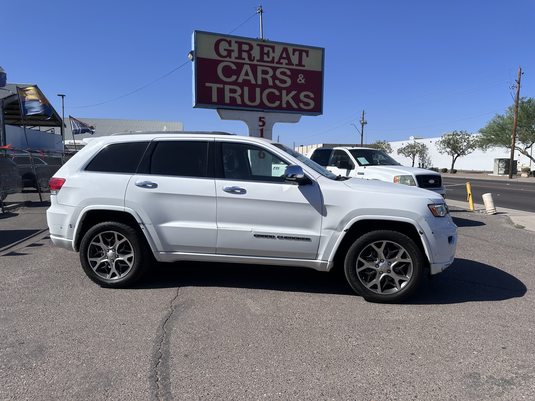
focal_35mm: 24
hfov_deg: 71.6
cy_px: 200
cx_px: 268
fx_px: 371
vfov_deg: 56.8
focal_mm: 6.86
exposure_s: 1/6623
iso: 80
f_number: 1.78
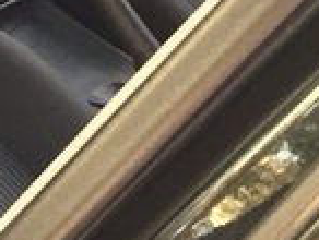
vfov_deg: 10.8
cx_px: -295
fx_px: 1209
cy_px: -147
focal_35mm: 131
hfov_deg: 13.2
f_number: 2.2
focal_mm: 4.15
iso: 125
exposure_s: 1/33
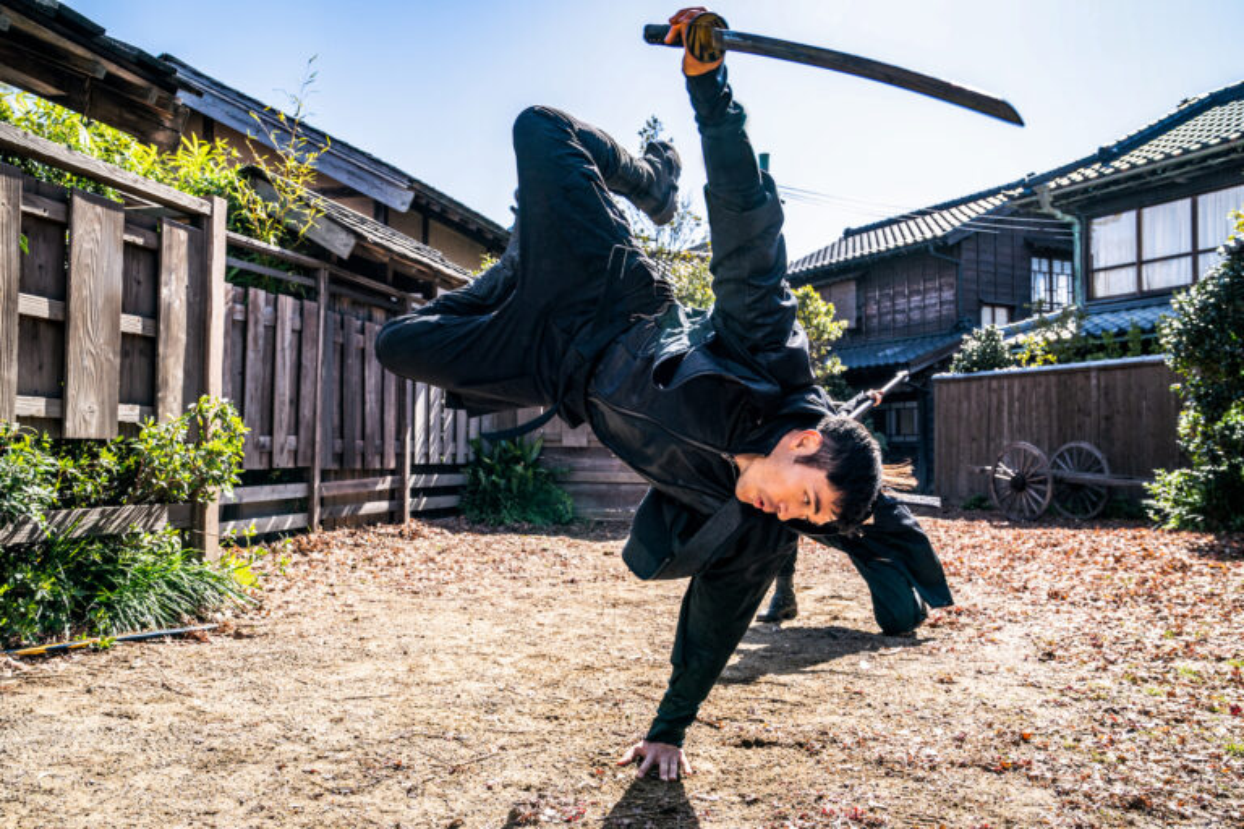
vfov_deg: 42.3
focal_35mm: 31
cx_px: 622
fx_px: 1071
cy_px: 414
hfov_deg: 60.3
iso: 160
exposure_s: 1/640
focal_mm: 31
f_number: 5.6
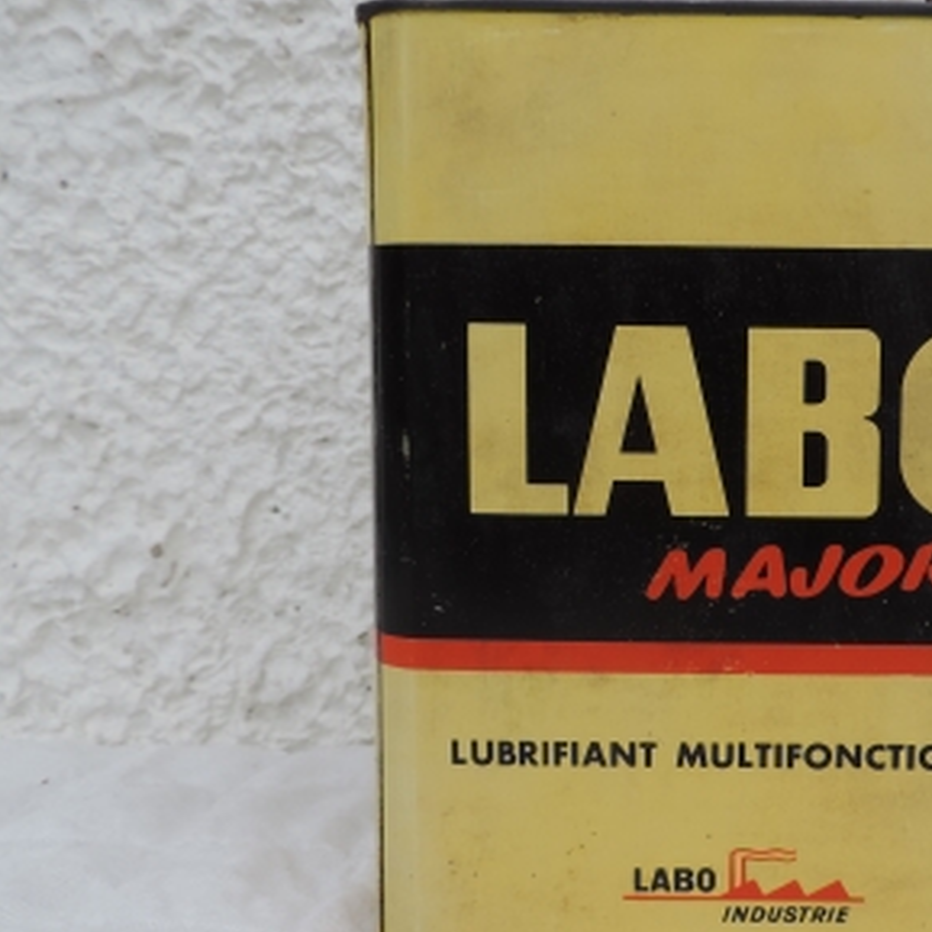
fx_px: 1340
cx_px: 719
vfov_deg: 38.3
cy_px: 484
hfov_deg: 37.2
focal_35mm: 44
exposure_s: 1/250
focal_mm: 4.3
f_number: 3
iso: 80
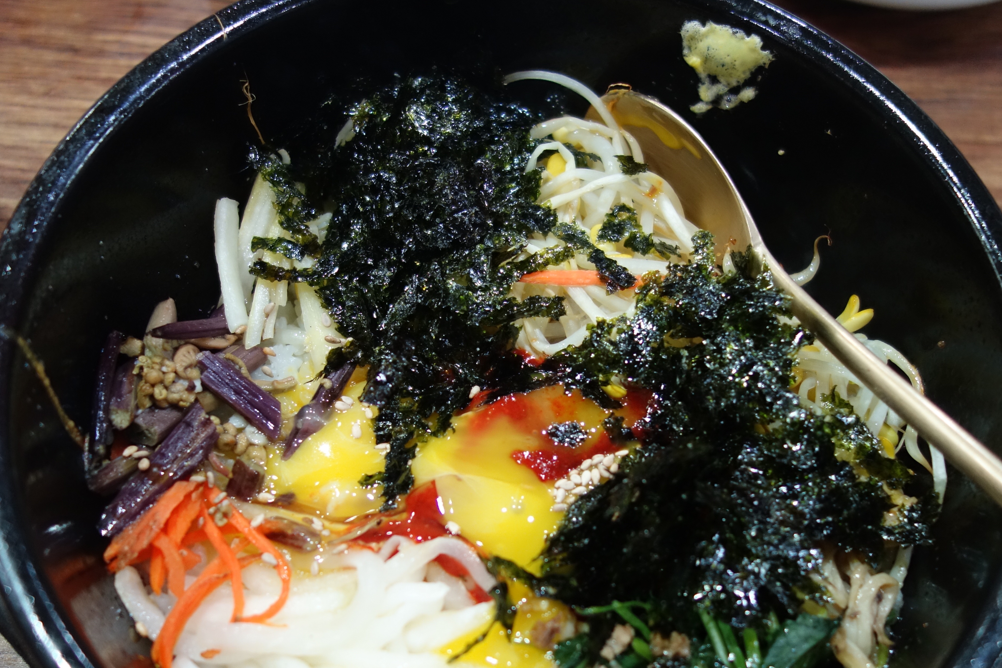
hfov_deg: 47.4
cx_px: 525
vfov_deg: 32.4
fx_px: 1141
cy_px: 435
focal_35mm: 41
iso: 800
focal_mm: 10.4
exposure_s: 1/125
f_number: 1.8
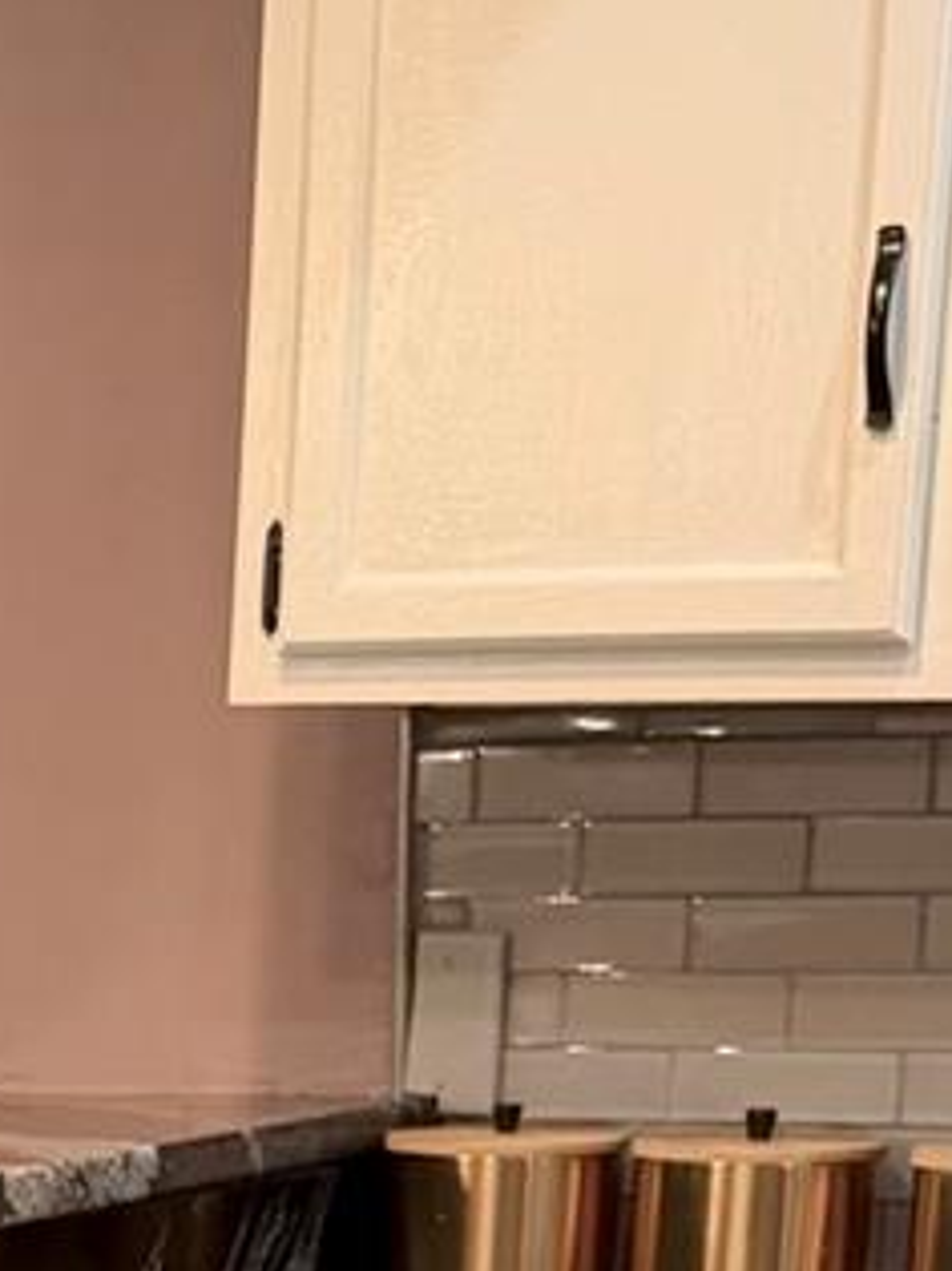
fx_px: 4293
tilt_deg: -13.6
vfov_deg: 15.6
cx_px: -577
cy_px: 1860
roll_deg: +0.0
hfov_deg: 11.9
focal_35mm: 117
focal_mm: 6.76
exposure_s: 1/77
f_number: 1.78
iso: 200
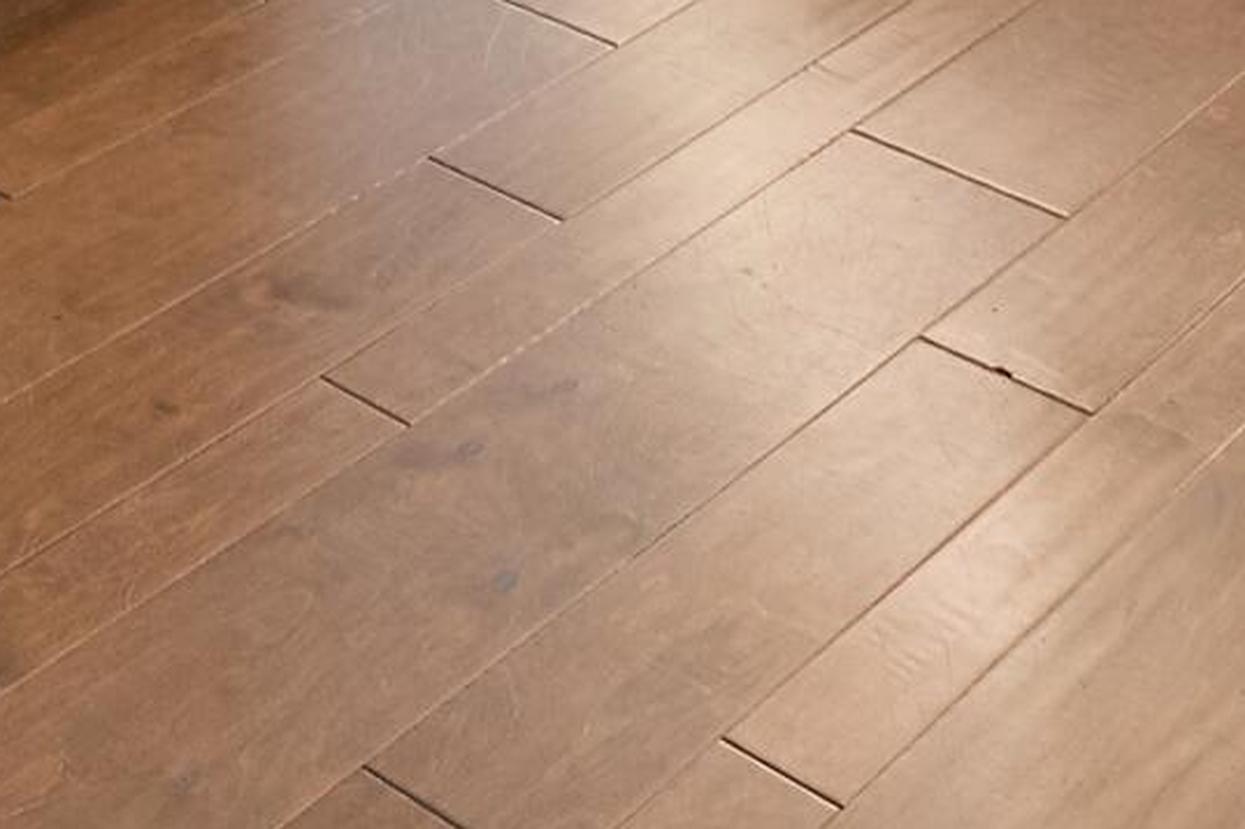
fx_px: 2904
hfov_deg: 23.1
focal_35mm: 84
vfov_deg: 11.7
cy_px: -1414
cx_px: -42
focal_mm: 10
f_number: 8
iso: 100
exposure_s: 1/2
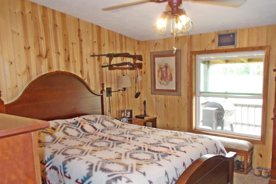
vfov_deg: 42.2
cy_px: 106
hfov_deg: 60.1
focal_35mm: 31
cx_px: 154
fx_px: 238
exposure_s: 1/25
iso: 200
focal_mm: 4.6
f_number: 3.2
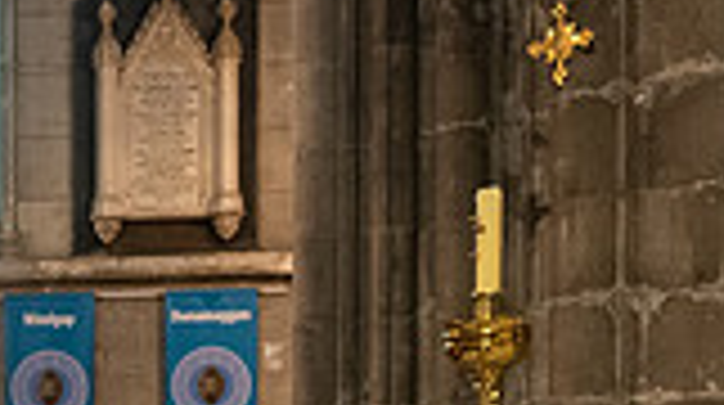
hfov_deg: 18.9
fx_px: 1955
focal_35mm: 102
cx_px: -297
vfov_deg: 11.3
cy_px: 619
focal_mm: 27
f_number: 3.5
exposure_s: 1/160
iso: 1250
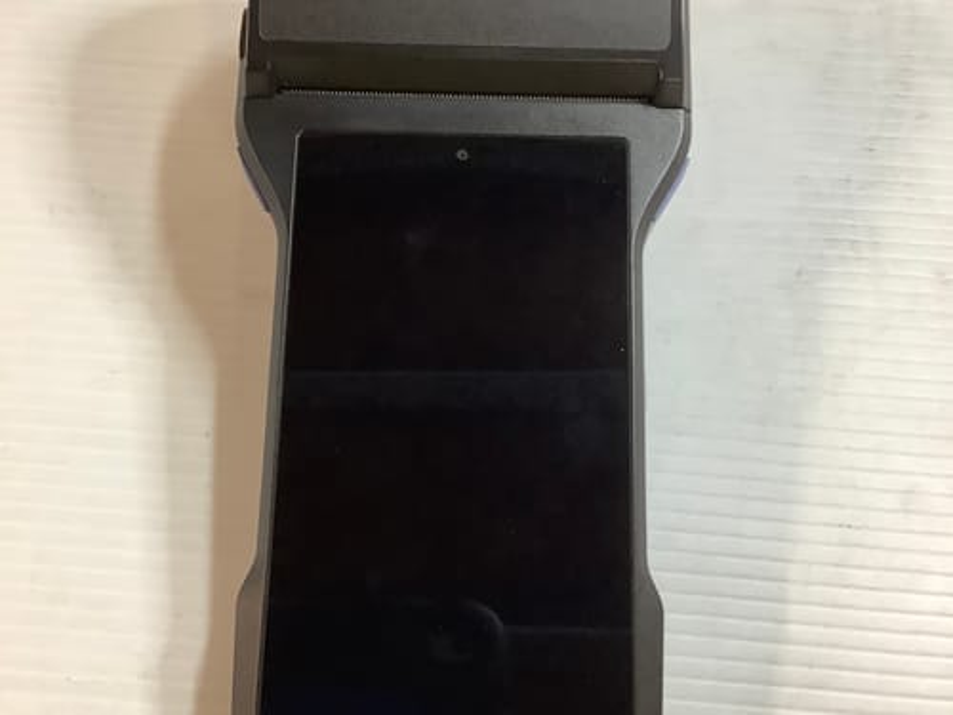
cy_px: 358
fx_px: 853
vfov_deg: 45.4
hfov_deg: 58.4
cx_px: 476
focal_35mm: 31
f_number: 2.4
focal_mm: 3.3
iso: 160
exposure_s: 1/50
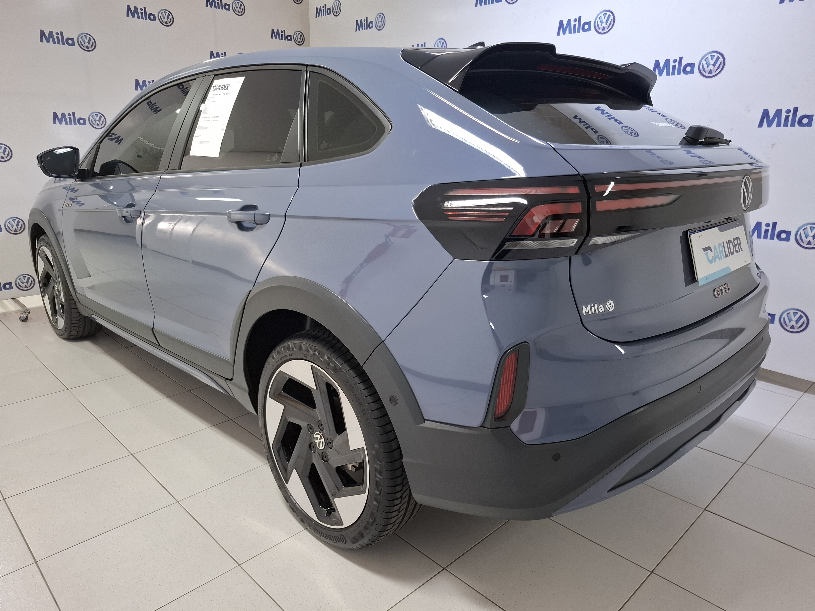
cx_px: 408
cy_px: 306
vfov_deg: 58.9
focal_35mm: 23
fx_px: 542
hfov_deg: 73.9
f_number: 1.8
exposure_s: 1/40
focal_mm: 5.54
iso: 250
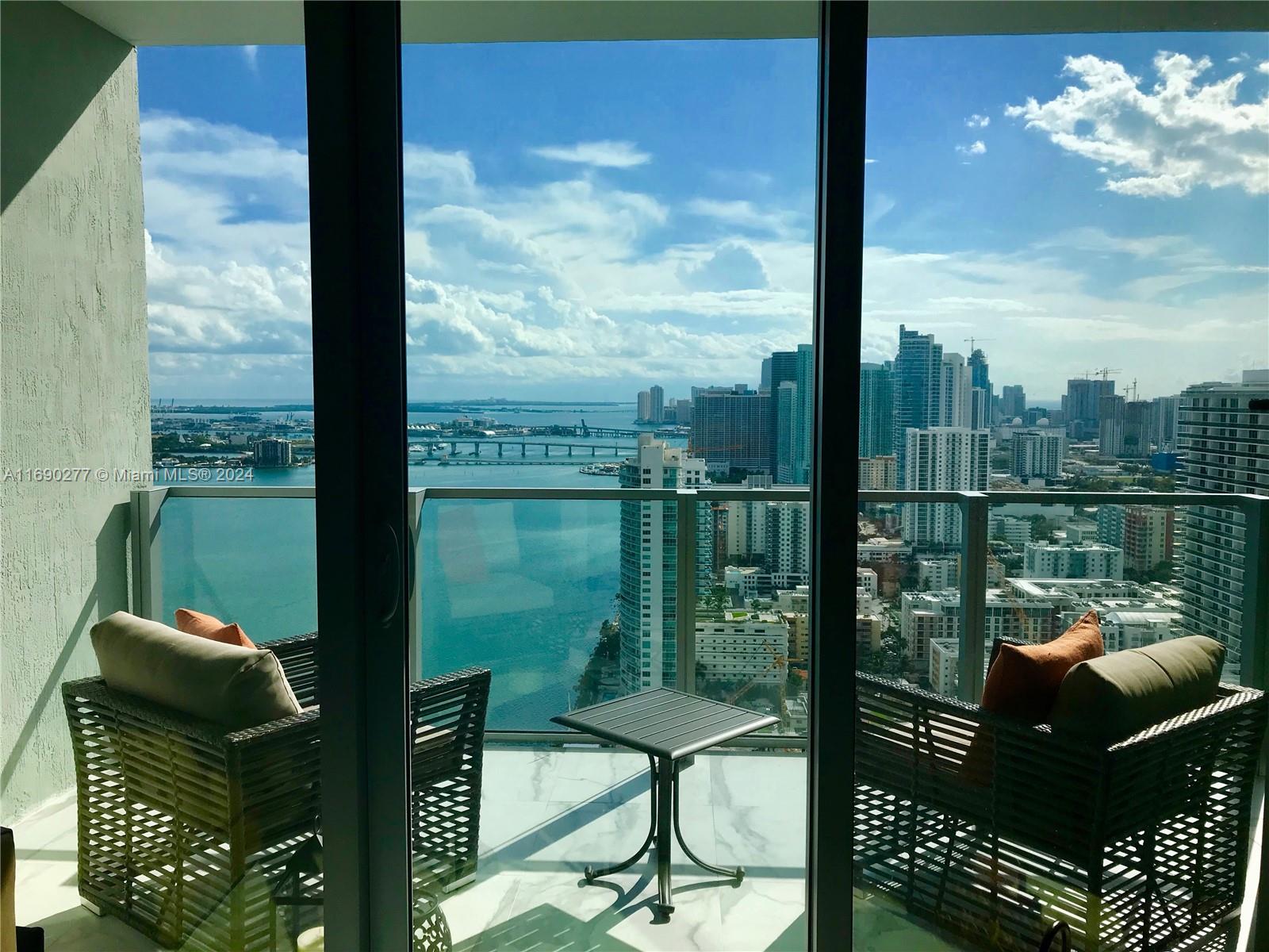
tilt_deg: -5.2
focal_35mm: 28
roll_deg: +0.0
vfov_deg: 49.7
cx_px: 634
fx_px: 1026
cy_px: 476
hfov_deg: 63.4
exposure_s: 1/4167
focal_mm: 3.99
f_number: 1.8
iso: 20
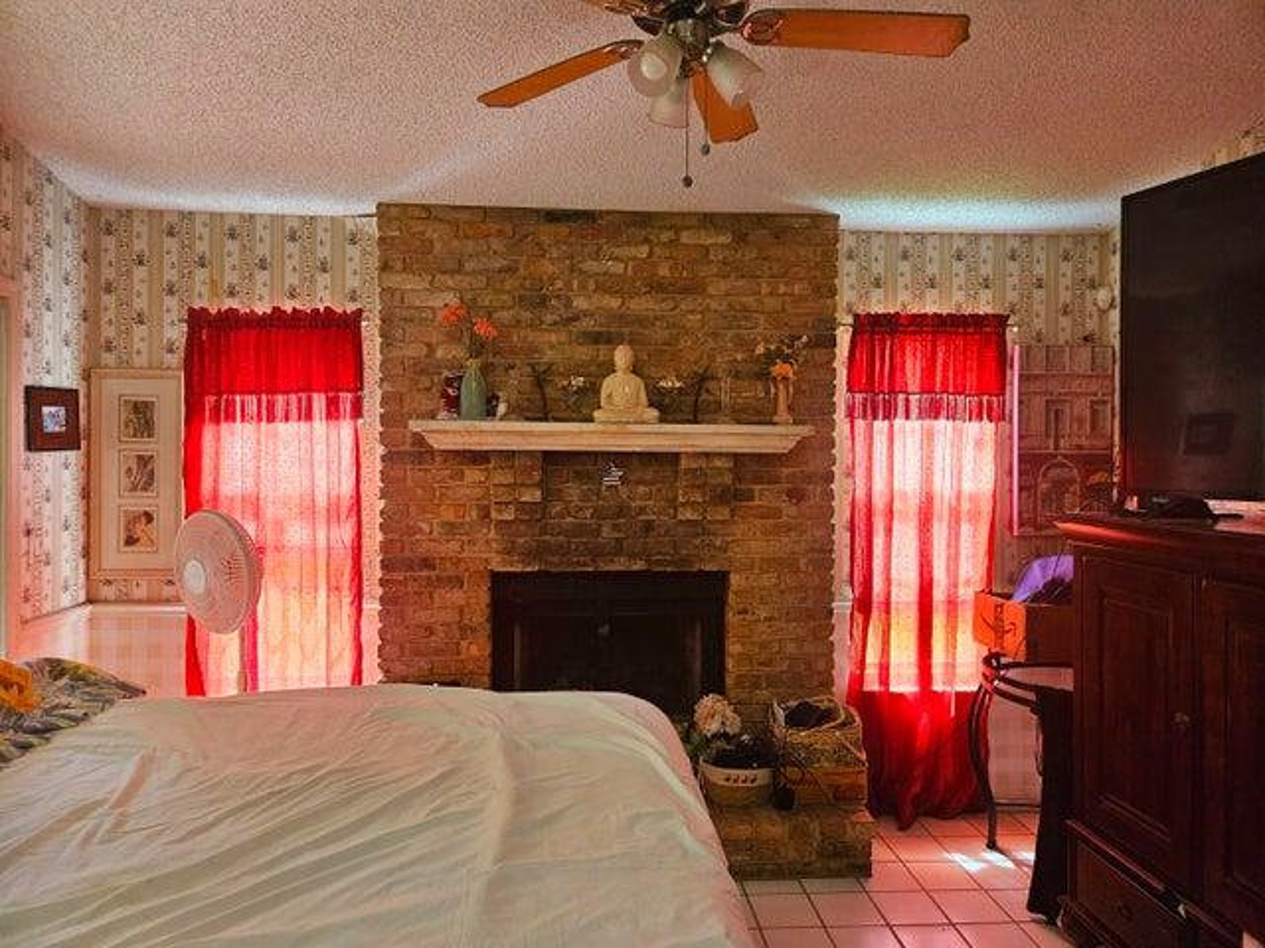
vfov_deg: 58.9
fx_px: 841
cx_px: 632
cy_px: 474
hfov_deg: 73.9
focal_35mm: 23
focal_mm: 5.4
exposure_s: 1/120
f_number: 1.8
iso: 500
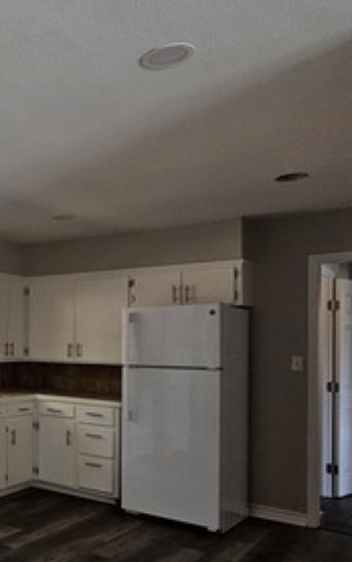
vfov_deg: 57.6
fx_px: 506
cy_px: 344
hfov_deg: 29.6
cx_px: -122
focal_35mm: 33
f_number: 2.2
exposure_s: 1/77
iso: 200
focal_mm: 2.2
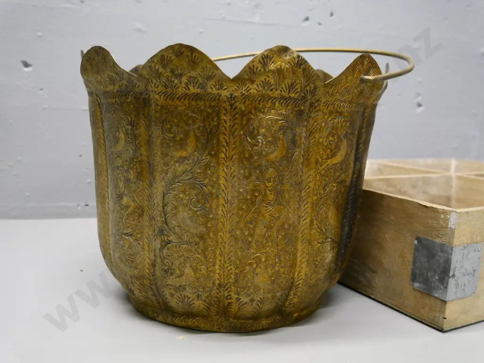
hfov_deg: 54.0
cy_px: 182
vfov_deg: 41.8
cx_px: 242
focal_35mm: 34
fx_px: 475
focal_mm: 17
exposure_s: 1/160
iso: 3200
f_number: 3.8
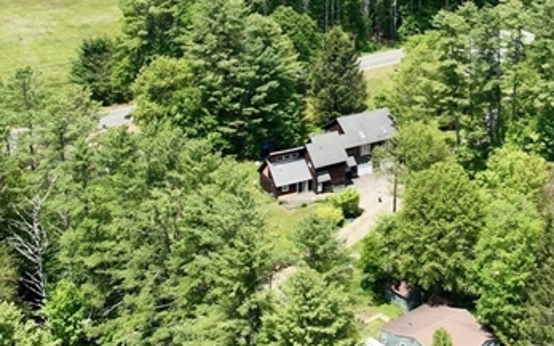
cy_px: -20
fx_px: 1133
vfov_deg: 16.9
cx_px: 354
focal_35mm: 75
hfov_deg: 27.4
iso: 130
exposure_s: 1/2000
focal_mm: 12.29
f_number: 2.8
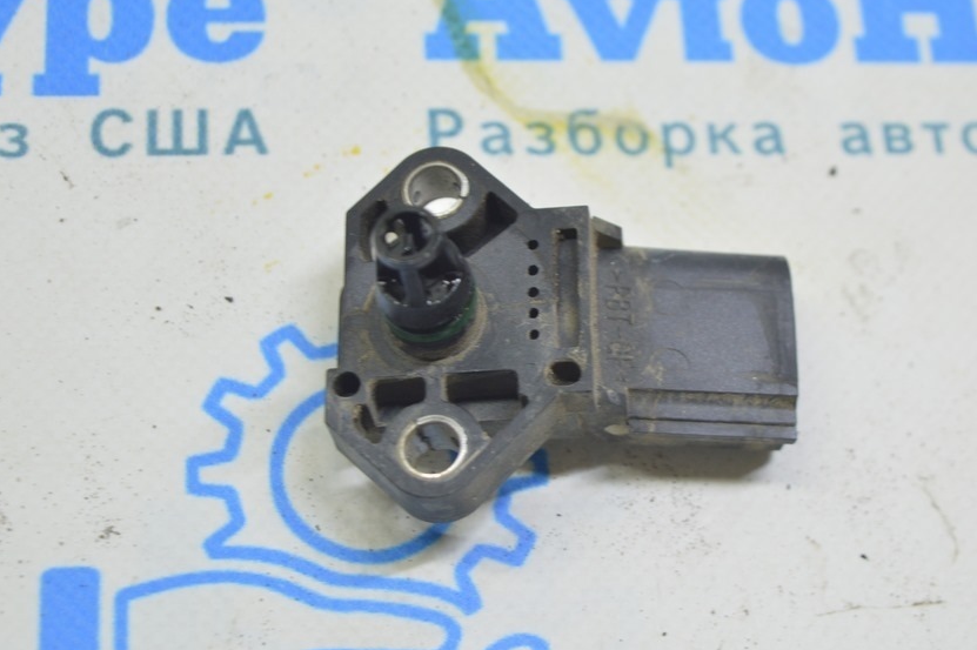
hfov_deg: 23.9
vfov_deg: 16.1
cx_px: 563
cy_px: 318
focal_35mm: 85
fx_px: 2305
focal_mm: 46
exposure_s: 1/20
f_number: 5.6
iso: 400
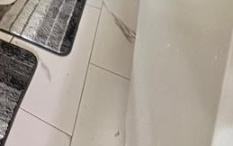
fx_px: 279
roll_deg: -0.2
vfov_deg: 19.1
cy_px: -139
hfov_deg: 39.0
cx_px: -10
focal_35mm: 44
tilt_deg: -10.9
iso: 1000
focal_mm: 2.22
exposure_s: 1/60
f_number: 2.2
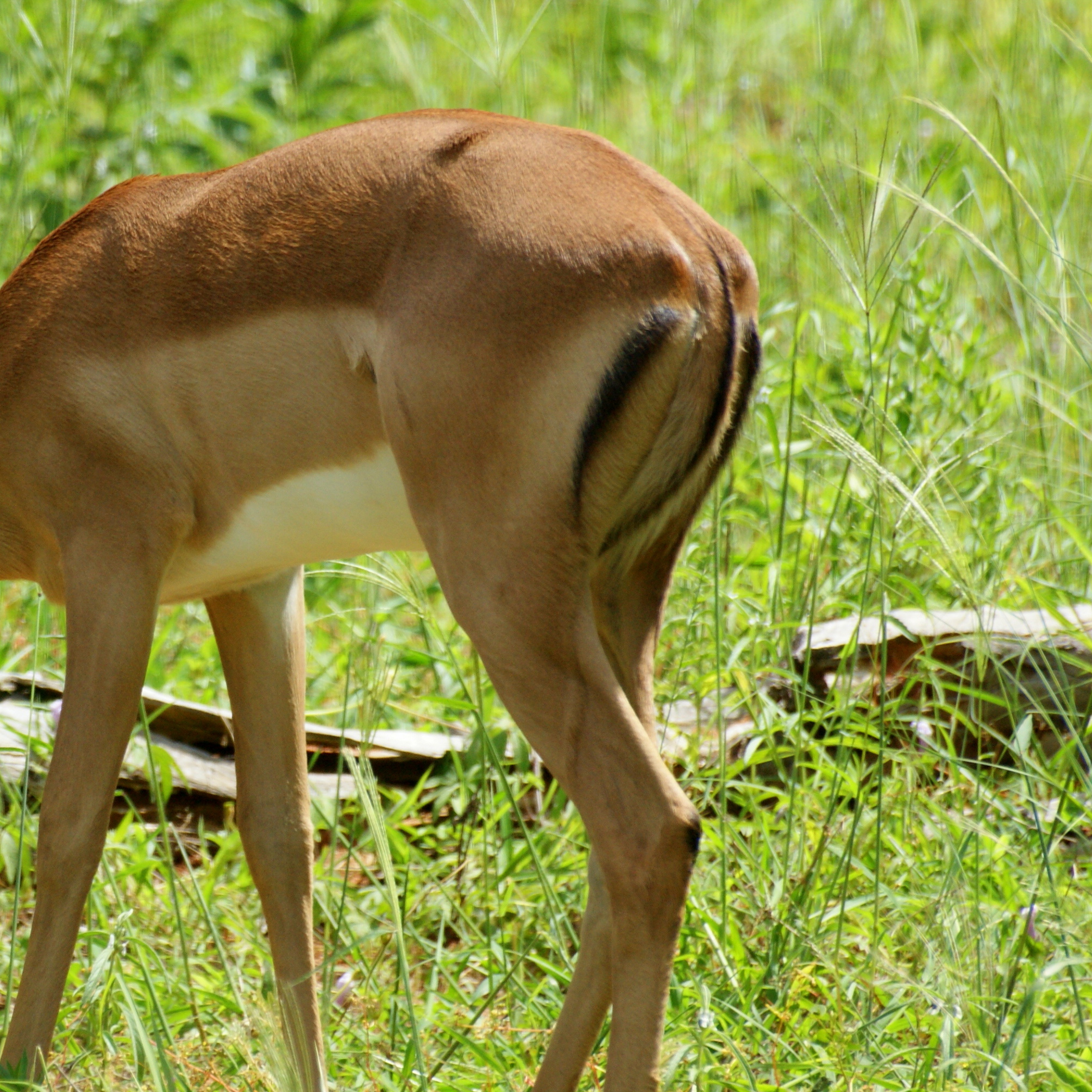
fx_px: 29088
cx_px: 96
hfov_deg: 2.2
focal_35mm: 815
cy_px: 599
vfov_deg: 2.2
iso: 250
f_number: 8
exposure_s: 1/500
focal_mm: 280
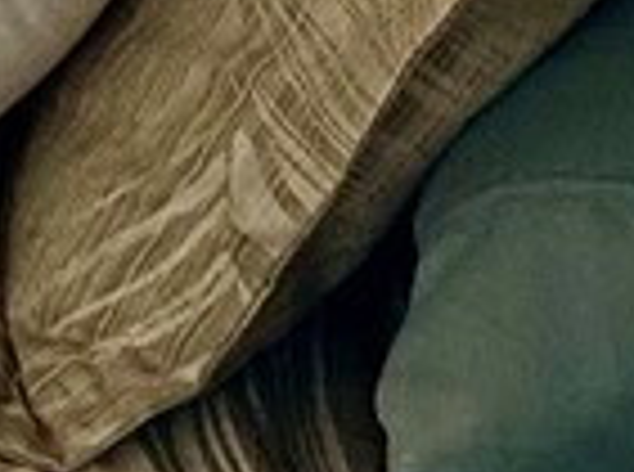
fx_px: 1863
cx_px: -670
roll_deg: +0.1
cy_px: -773
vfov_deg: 11.2
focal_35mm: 102
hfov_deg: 15.2
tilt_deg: -8.8
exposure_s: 1/120
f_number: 2.2
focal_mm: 2.22
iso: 125
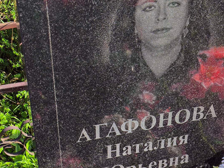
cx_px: 136
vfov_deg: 19.6
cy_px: 115
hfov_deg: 25.9
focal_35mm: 75
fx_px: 485
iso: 50
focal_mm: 4.71
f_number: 1.7
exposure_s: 1/877
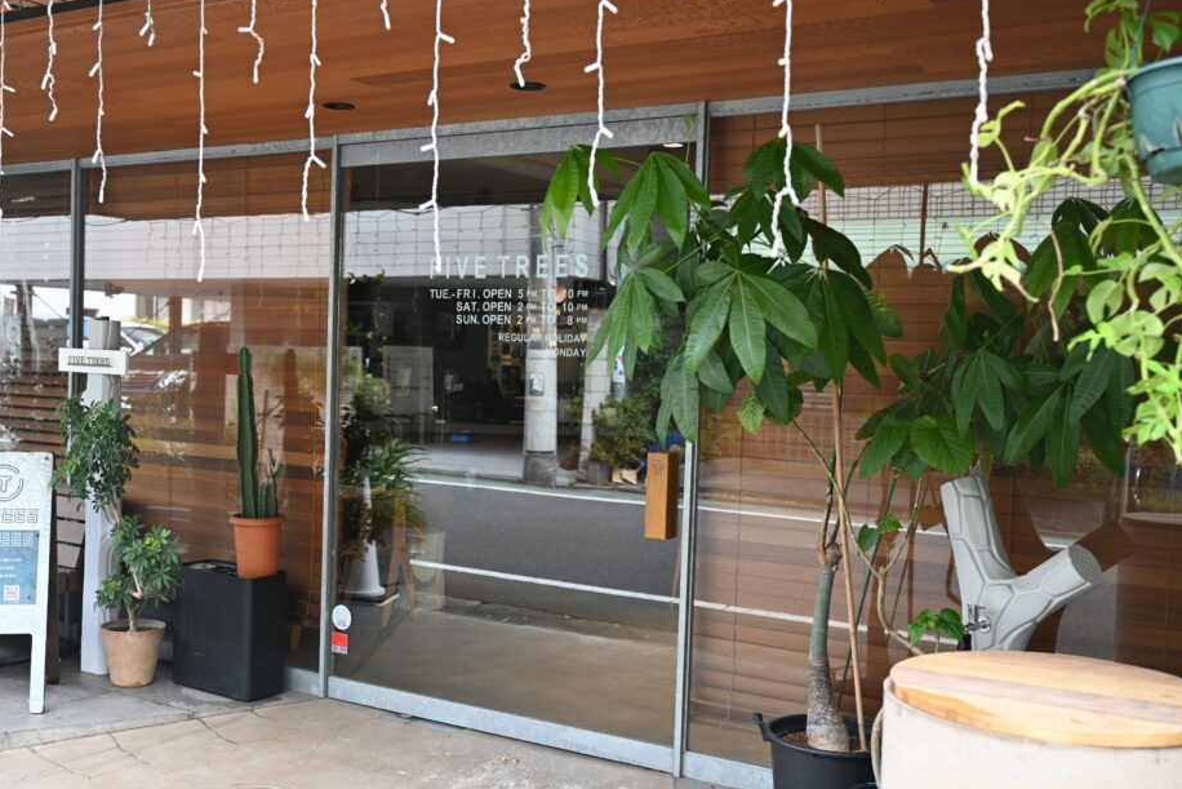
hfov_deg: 49.7
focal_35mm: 39
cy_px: 418
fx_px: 1269
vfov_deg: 34.5
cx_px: 484
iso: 400
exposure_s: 1/250
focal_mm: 29.5
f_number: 3.2
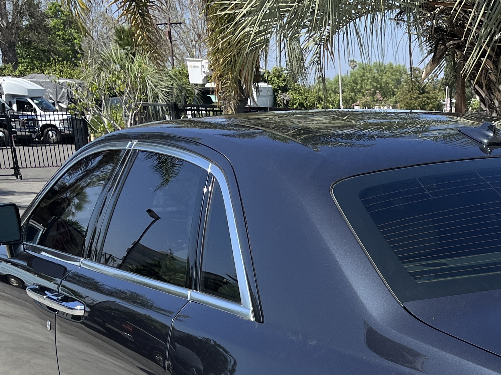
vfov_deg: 20.4
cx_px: 516
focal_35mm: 68
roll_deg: +0.0
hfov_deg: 26.8
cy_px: 437
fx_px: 984
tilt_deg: -18.6
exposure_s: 1/2571
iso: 50
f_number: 1.6
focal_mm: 5.1
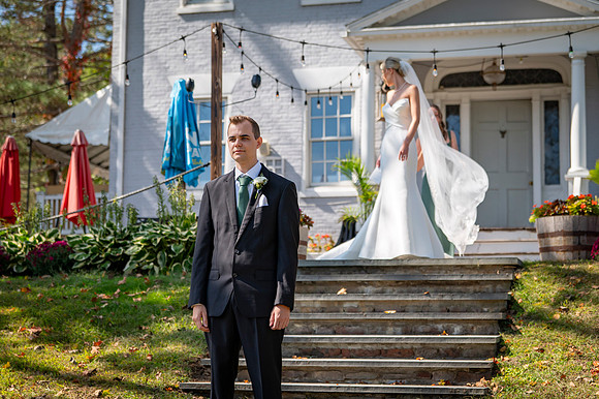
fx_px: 1276
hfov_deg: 26.4
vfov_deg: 17.8
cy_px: 200
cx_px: 300
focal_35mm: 77
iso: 400
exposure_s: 1/4000
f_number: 4
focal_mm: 75
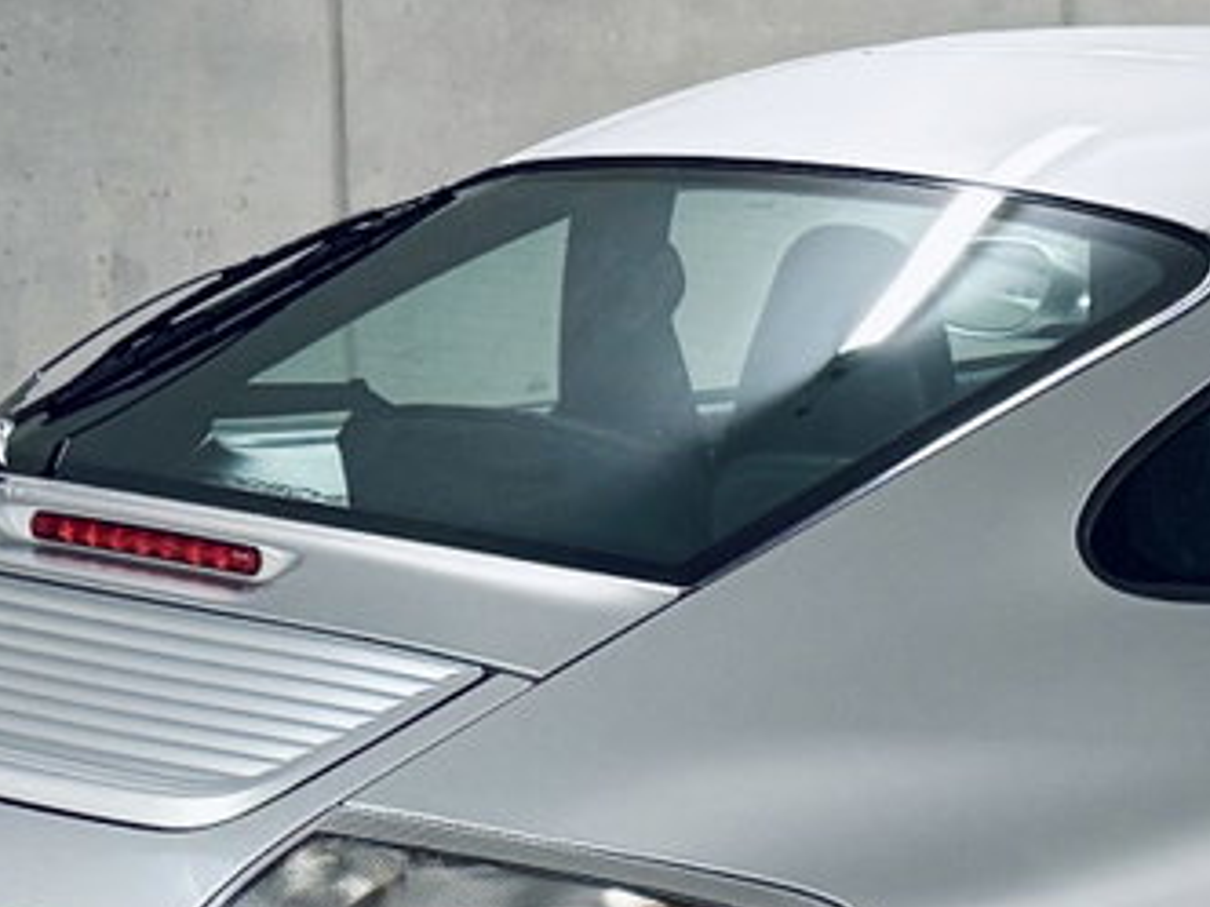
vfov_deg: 19.7
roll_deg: +0.7
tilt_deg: -12.8
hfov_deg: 25.6
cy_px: 692
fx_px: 2587
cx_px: 1064
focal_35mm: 74
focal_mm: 6.76
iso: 320
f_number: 1.78
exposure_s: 1/100
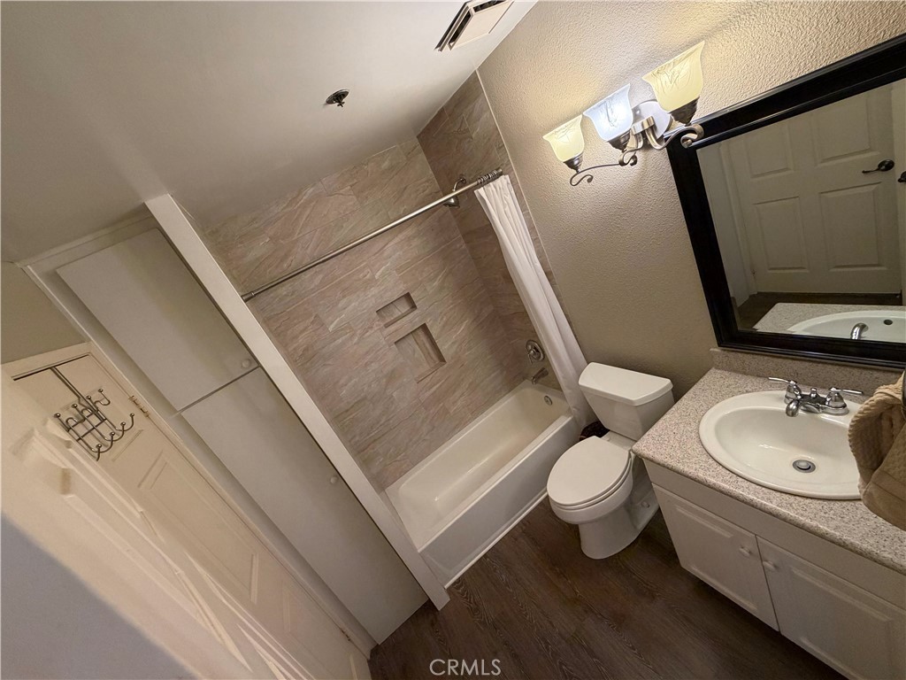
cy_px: 340
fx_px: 366
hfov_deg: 102.1
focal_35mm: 14
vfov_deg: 85.7
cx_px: 453
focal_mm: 2.22
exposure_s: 1/60
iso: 250
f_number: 2.2
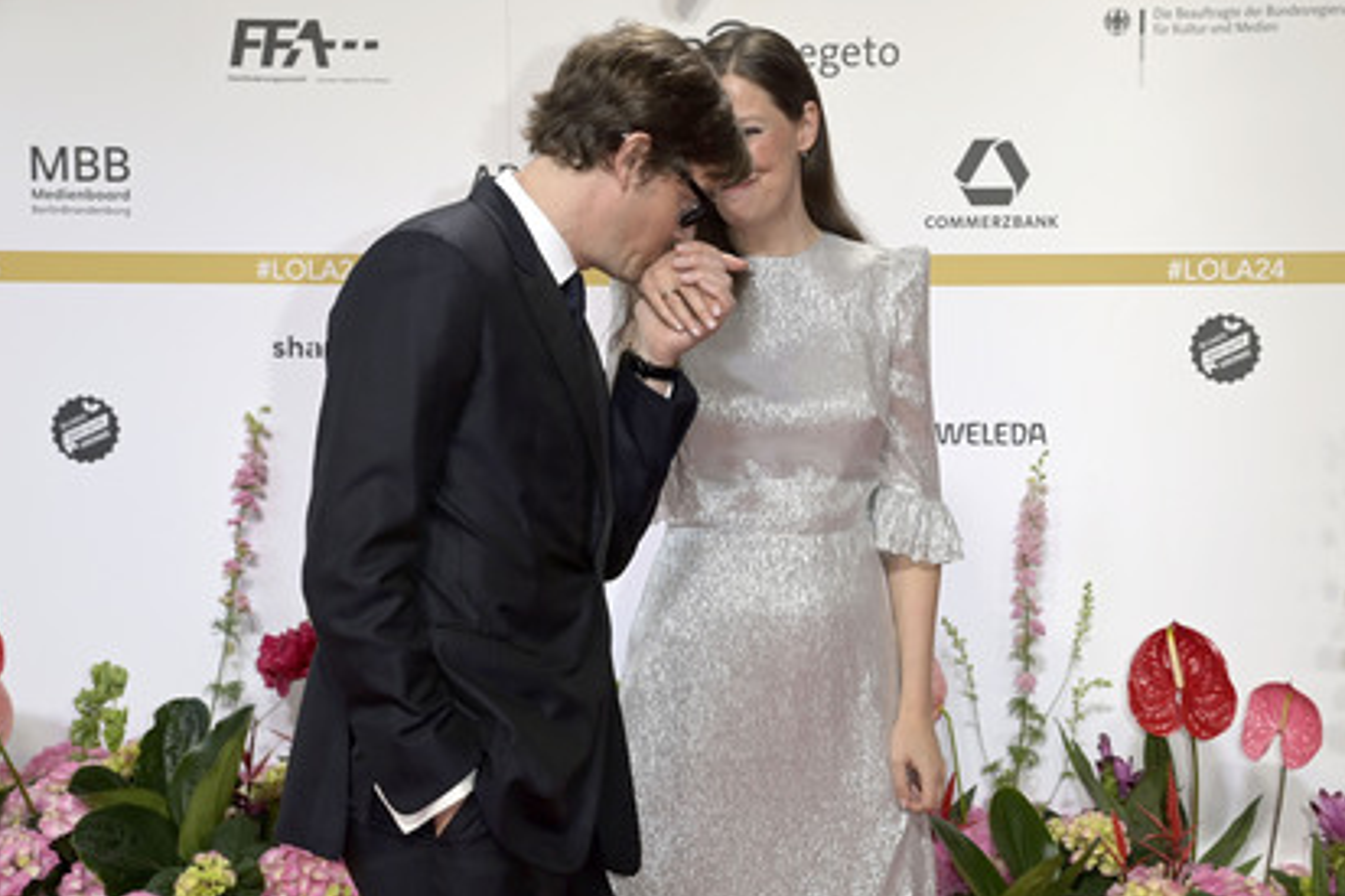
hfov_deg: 28.1
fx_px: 2689
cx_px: 702
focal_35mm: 72
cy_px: 453
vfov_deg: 18.9
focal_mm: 66
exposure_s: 1/250
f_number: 5.6
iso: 640
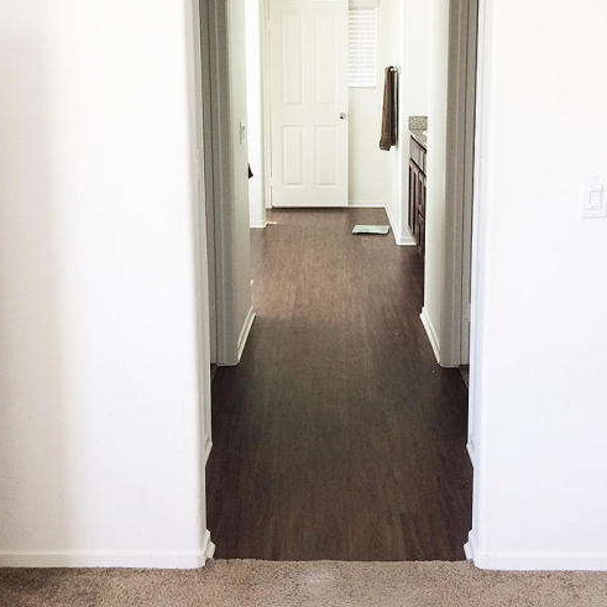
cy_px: 201
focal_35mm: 40
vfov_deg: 41.3
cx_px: 322
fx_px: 794
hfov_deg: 41.8
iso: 40
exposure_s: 1/30
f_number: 2.2
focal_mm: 4.15
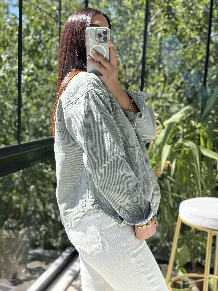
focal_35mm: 48
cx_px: 109
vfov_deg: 39.7
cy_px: 146
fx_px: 403
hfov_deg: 30.3
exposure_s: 1/377
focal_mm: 6.76
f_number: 1.78
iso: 64
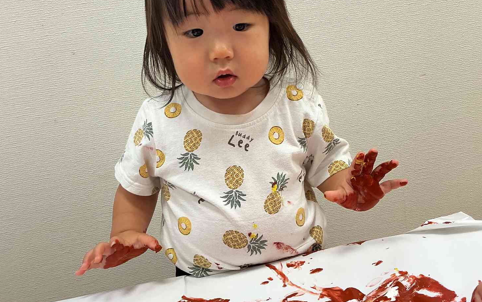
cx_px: 240
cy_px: 146
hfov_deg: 47.2
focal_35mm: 42
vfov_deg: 30.5
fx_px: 552
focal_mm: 3
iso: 32
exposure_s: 1/120
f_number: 1.8
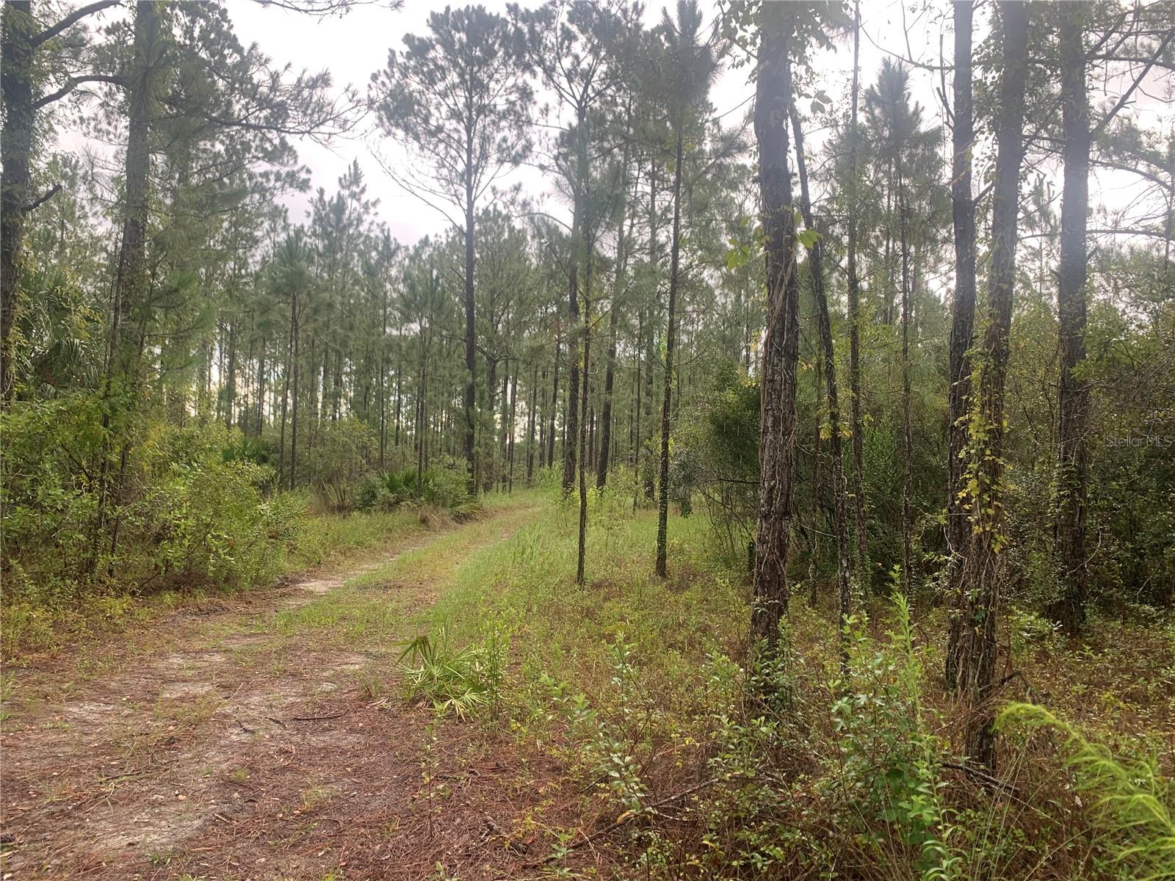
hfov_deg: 67.3
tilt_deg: +1.4
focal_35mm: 26
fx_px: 883
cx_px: 588
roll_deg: -1.9
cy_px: 440
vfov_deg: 53.1
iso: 40
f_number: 1.8
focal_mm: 4.25
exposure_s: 1/121
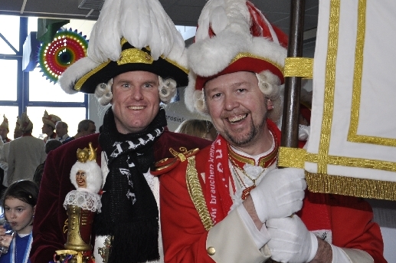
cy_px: 125
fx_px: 536
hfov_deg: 40.0
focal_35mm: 49
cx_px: 129
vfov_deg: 27.6
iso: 400
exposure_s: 1/60
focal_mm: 21
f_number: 5
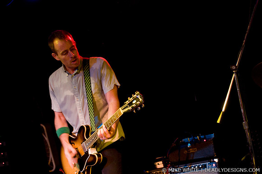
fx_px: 545
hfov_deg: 27.0
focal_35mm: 75
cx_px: 131
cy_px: 87
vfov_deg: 18.1
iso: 800
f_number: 1.8
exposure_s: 1/60
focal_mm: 50
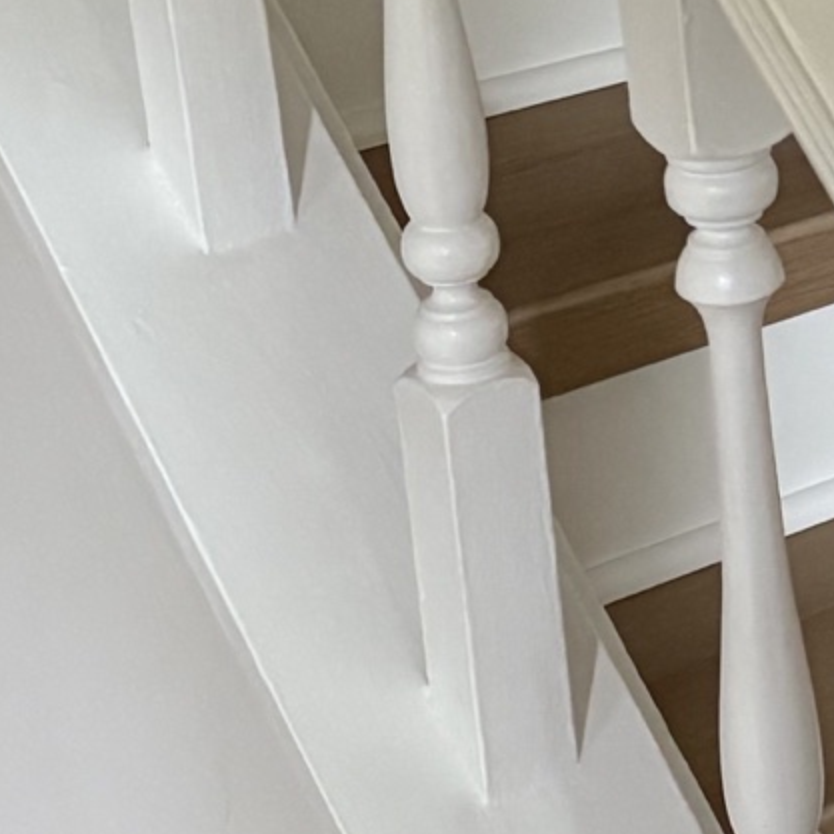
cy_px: 32
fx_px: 3325
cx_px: 1714
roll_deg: -1.3
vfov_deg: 14.1
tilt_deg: -21.2
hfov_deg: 12.4
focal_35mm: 122
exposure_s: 1/60
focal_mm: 6.76
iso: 800
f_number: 1.78
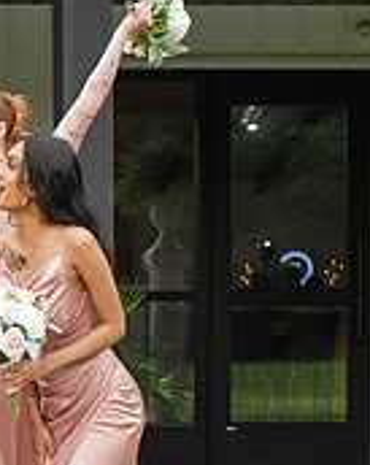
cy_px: 259
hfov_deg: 9.9
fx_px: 1894
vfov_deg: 14.0
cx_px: -488
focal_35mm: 138
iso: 450
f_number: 3.2
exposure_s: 1/400
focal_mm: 35
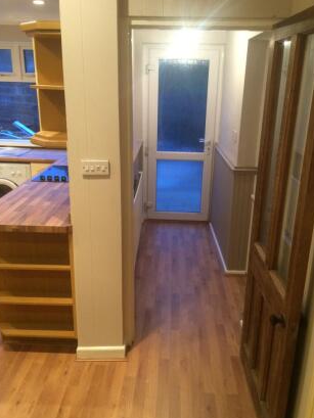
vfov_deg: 58.3
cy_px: 207
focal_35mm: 31
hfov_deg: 45.5
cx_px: 161
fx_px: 375
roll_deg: -2.3
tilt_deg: -20.0
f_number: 2.2
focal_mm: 4.15
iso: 250
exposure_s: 1/33
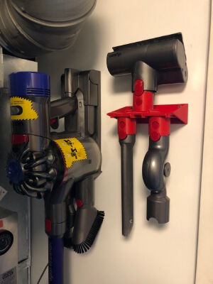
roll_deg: -0.8
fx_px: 230
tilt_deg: -4.2
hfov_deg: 49.7
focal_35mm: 28
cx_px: 106
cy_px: 142
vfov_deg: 63.4
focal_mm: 3.99
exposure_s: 1/8
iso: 80
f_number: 1.8
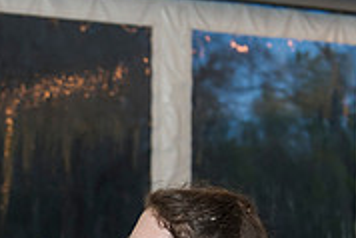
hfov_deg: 14.7
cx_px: 8
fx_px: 1356
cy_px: 329
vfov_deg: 9.8
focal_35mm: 137
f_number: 4
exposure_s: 1/100
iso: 800
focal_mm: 42
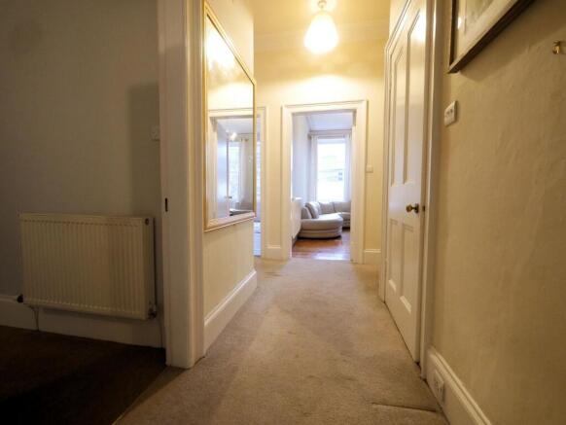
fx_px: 229
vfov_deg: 85.7
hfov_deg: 102.0
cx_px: 283
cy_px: 212
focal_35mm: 14
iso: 2000
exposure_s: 1/60
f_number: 4
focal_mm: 7
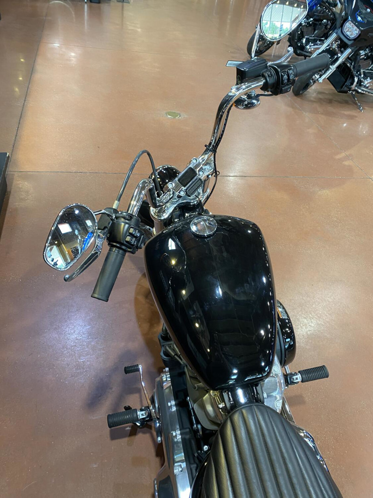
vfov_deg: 67.3
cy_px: 249
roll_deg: -12.2
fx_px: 374
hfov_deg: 53.1
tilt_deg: -39.9
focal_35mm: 26
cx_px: 186
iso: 250
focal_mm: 4.25
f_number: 1.8
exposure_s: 1/60
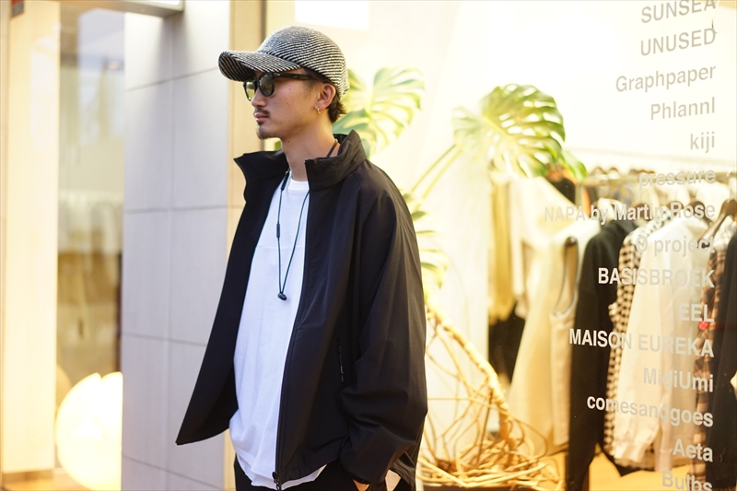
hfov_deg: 36.3
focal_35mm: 55
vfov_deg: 24.6
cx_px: 368
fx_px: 1126
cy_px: 246
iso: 800
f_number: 1.8
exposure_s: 1/60
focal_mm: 55
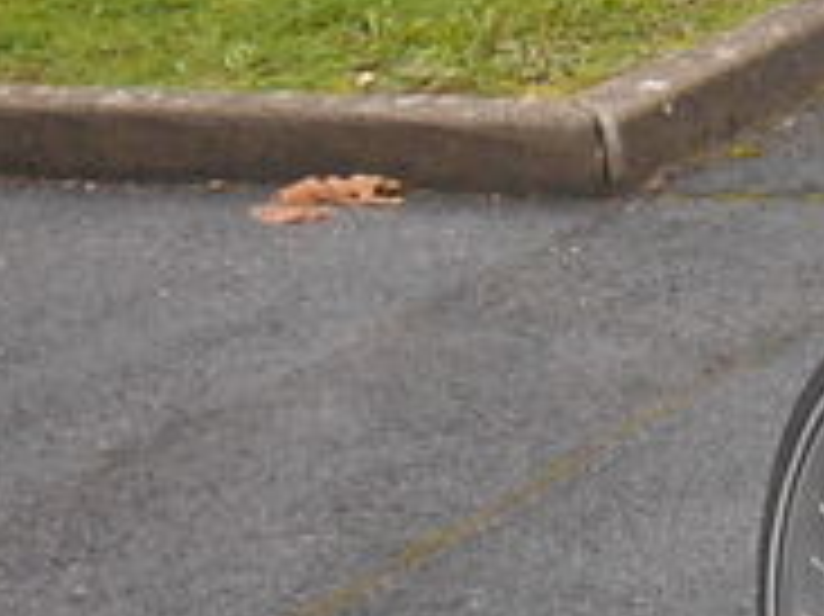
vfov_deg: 6.6
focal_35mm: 224
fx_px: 5329
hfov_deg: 8.2
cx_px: 1936
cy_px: 836
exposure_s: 1/40
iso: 80
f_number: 3.9
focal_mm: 7.2
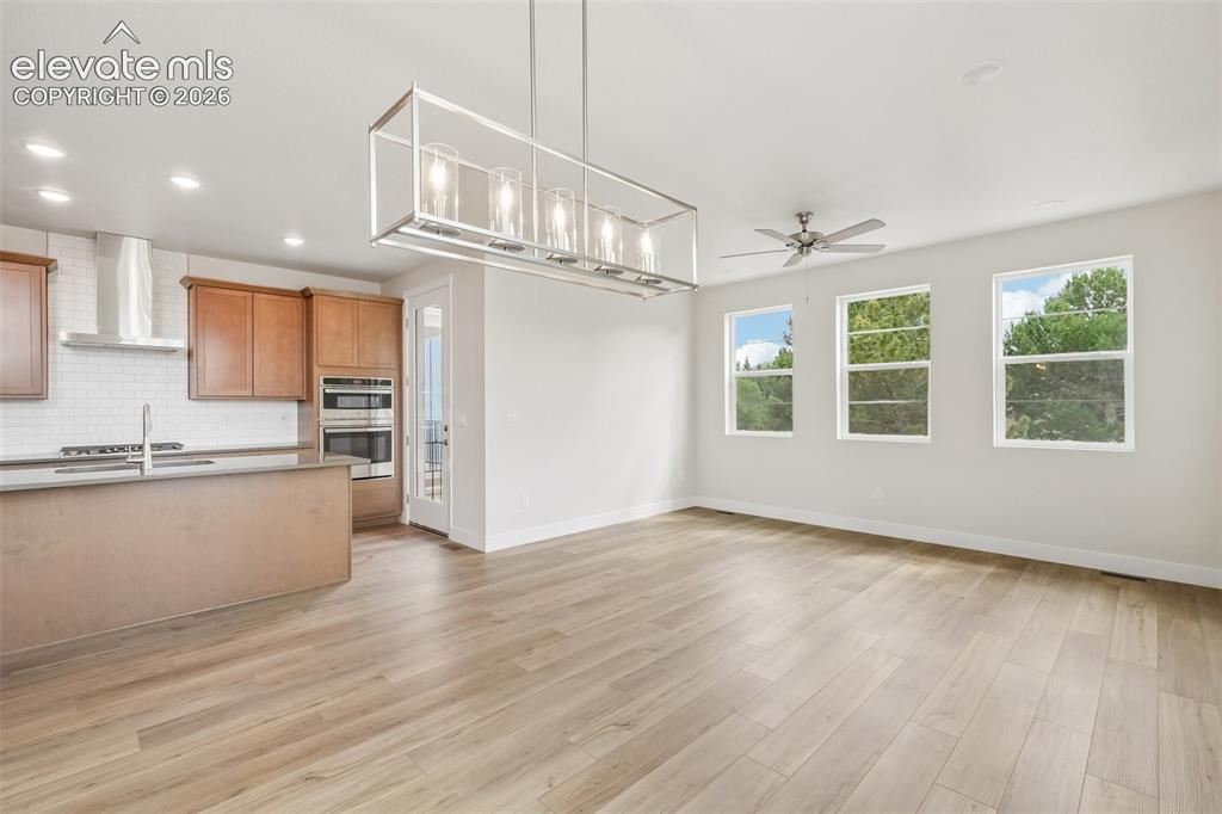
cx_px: 611
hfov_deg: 100.4
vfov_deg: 77.3
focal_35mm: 15
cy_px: 407
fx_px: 509
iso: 800
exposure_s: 1/40
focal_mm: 10
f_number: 8
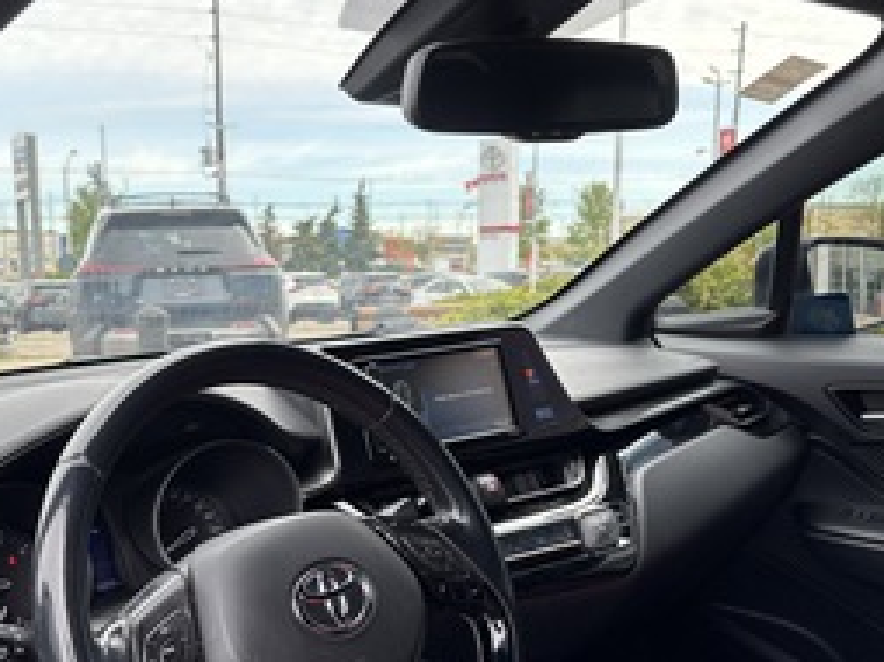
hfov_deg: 43.4
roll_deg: +0.1
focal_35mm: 43
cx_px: 317
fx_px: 1097
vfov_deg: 33.0
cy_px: 486
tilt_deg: -10.9
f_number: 1.6
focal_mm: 5.96
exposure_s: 1/363
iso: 50
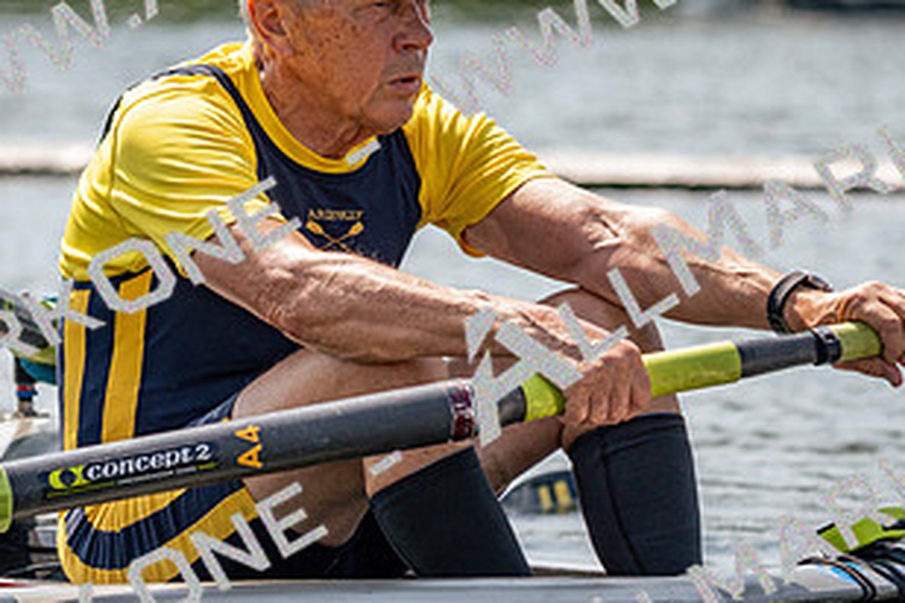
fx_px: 9426
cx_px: 214
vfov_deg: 3.7
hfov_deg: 5.5
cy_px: 168
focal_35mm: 375
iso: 250
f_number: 5.6
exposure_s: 1/1600
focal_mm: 200
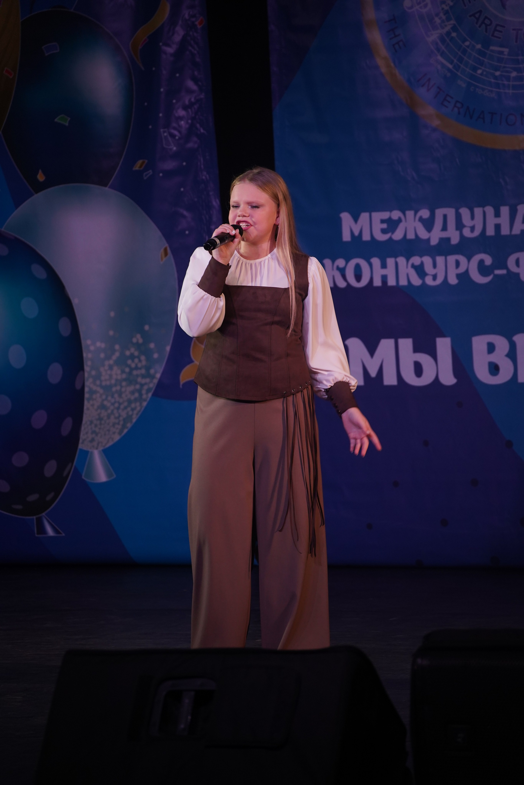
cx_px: 262
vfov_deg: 10.5
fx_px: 4279
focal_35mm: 196
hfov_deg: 7.0
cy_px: 392
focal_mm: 196
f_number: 5.6
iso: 1600
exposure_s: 1/250
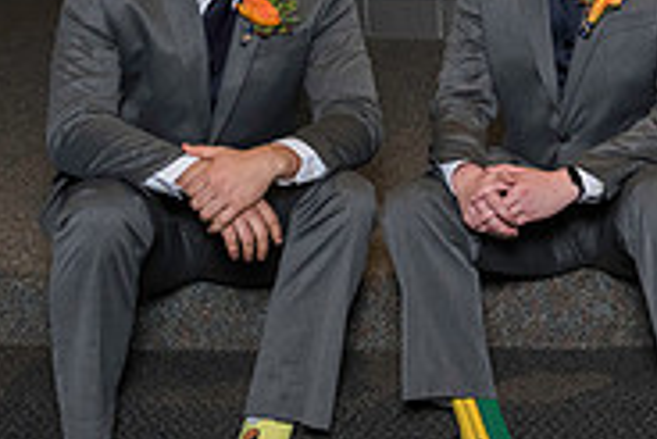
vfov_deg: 12.6
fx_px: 1936
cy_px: -101
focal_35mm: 106
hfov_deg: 18.4
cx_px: 757
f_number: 6.3
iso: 1000
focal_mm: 32
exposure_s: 1/160
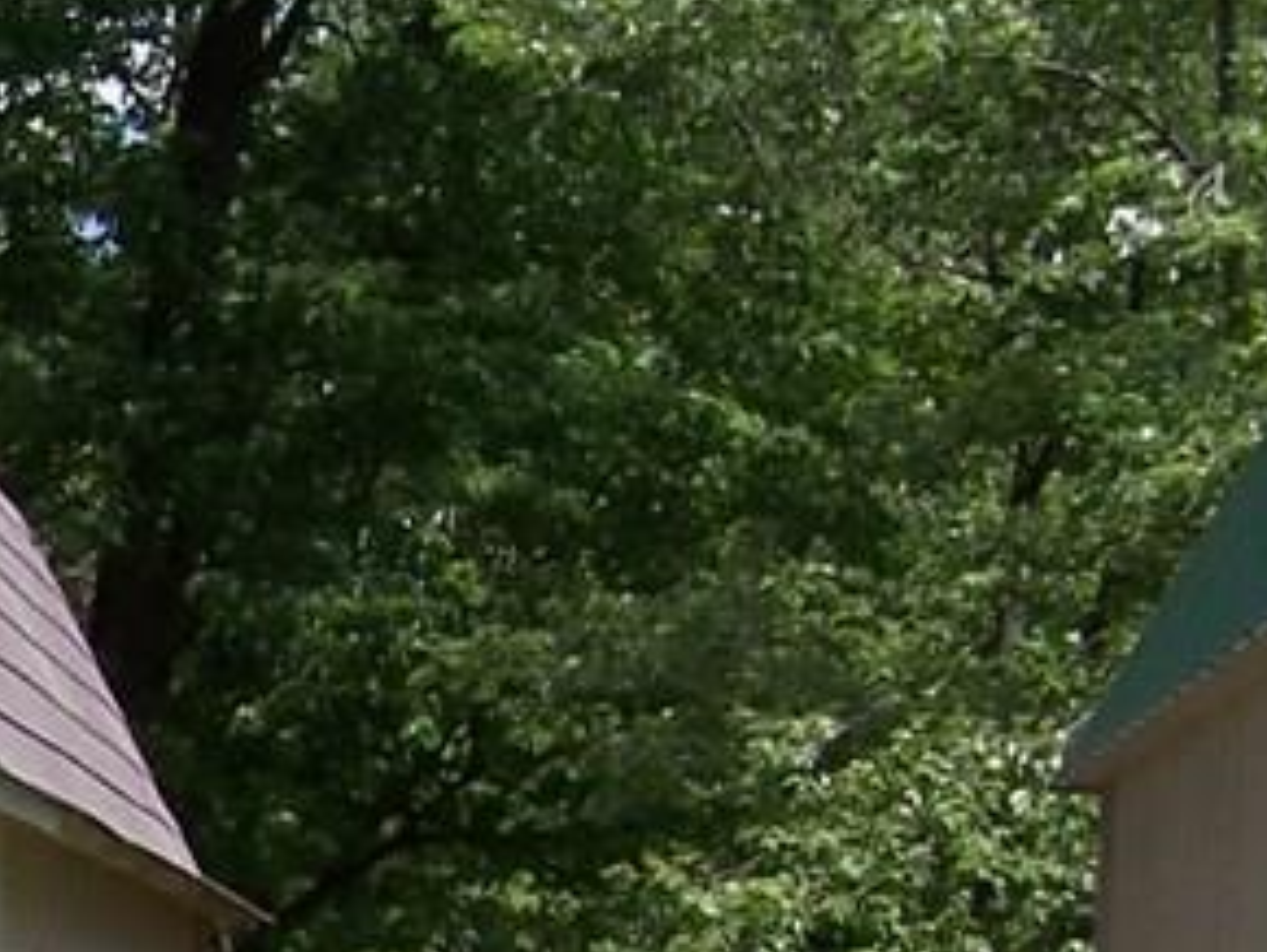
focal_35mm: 134
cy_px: 1280
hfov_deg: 13.4
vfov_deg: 10.8
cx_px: -917
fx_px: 4909
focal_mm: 6.3
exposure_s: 1/500
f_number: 4
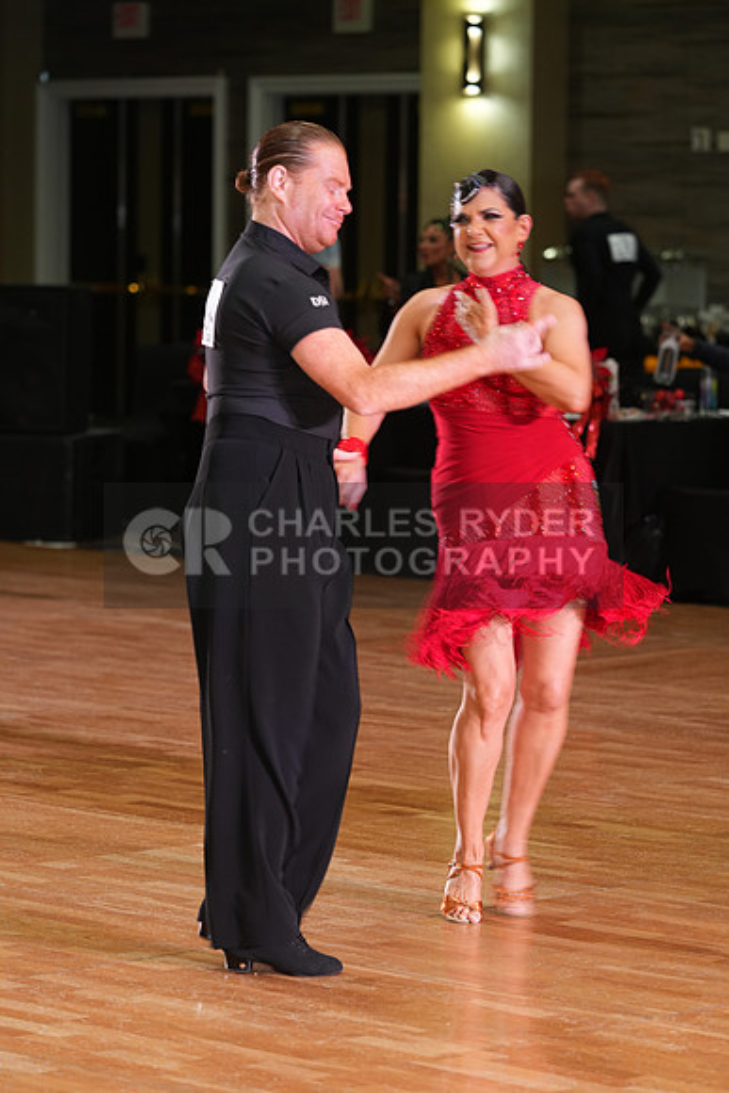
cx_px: 364
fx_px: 4098
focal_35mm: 135
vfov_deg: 15.2
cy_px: 546
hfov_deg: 10.2
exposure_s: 1/60
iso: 640
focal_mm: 135
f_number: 4
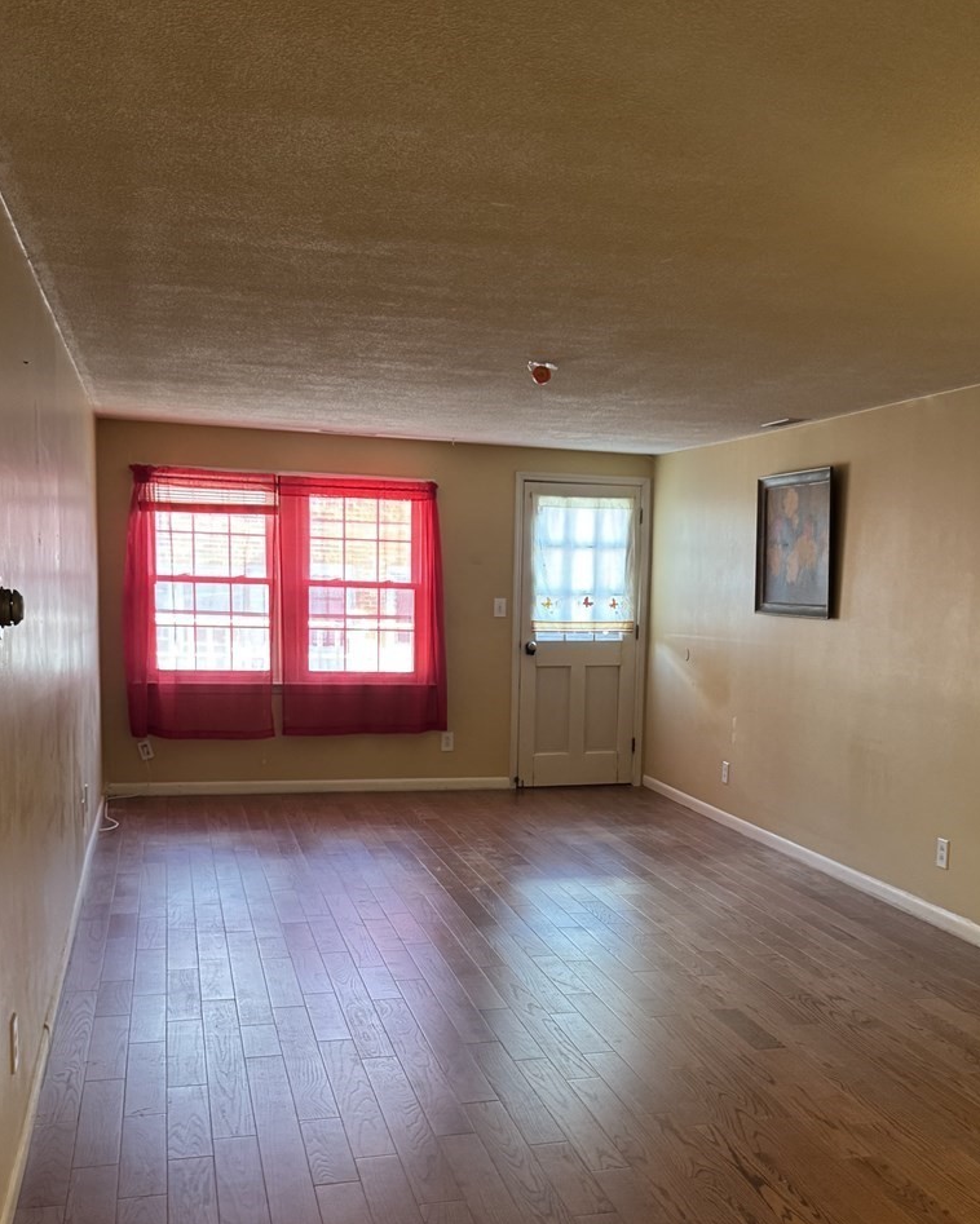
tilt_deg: -6.4
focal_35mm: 38
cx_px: 634
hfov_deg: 38.8
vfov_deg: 47.6
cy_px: 741
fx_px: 1377
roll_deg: -0.6
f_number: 1.78
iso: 320
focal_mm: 6.76
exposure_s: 1/60
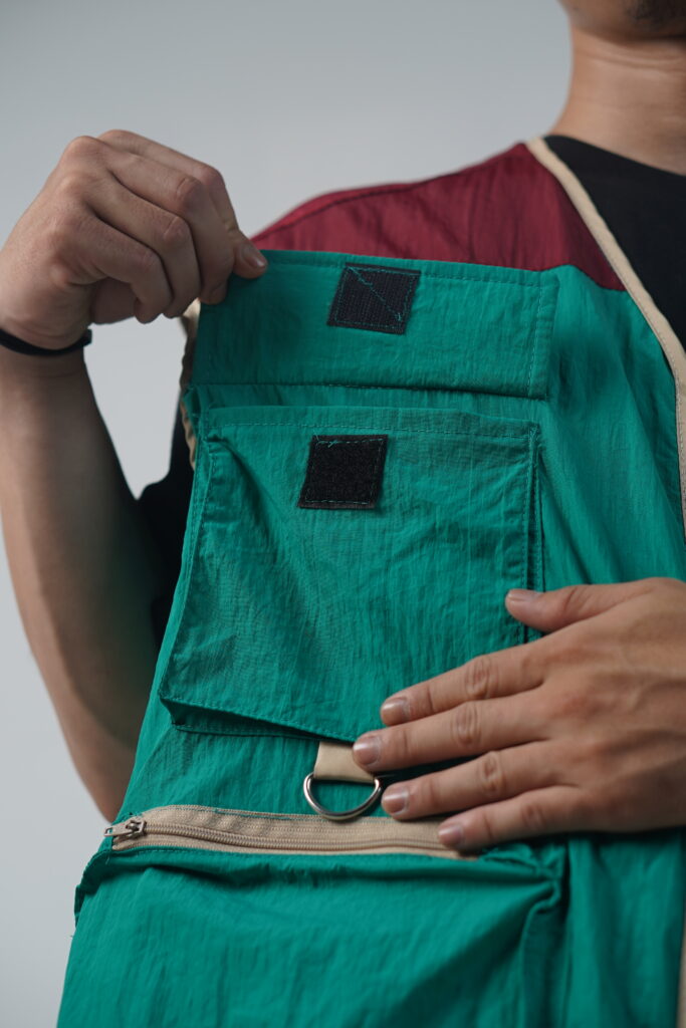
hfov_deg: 18.2
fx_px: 2143
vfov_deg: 27.0
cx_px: 343
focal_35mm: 75
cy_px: 514
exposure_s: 1/125
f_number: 2.8
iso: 100
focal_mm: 50
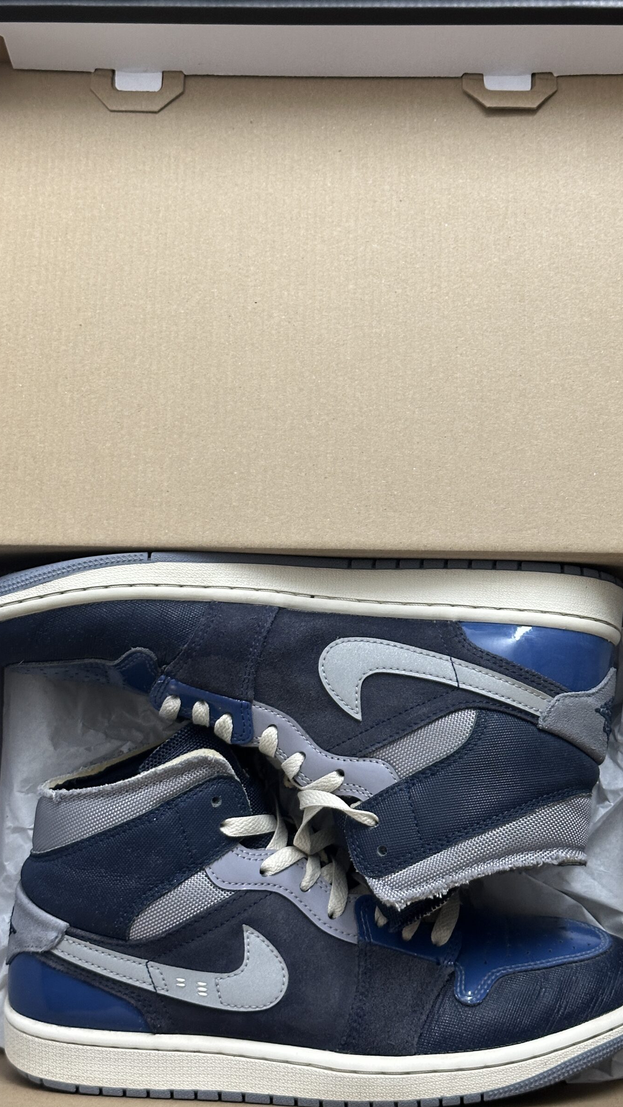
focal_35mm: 56
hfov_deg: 21.4
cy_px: 578
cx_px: 335
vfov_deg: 37.2
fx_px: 1645
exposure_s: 1/36
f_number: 1.78
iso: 200
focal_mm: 6.86
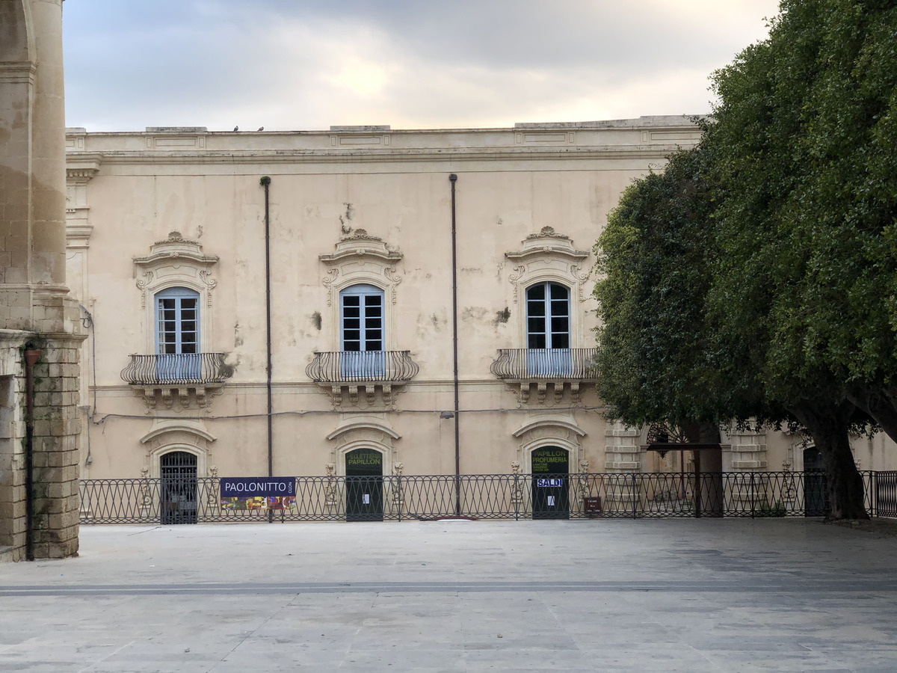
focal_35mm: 52
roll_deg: +1.5
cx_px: 448
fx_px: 1347
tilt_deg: +0.9
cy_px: 336
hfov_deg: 36.8
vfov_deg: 28.0
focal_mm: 6
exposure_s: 1/138
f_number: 2.4
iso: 16
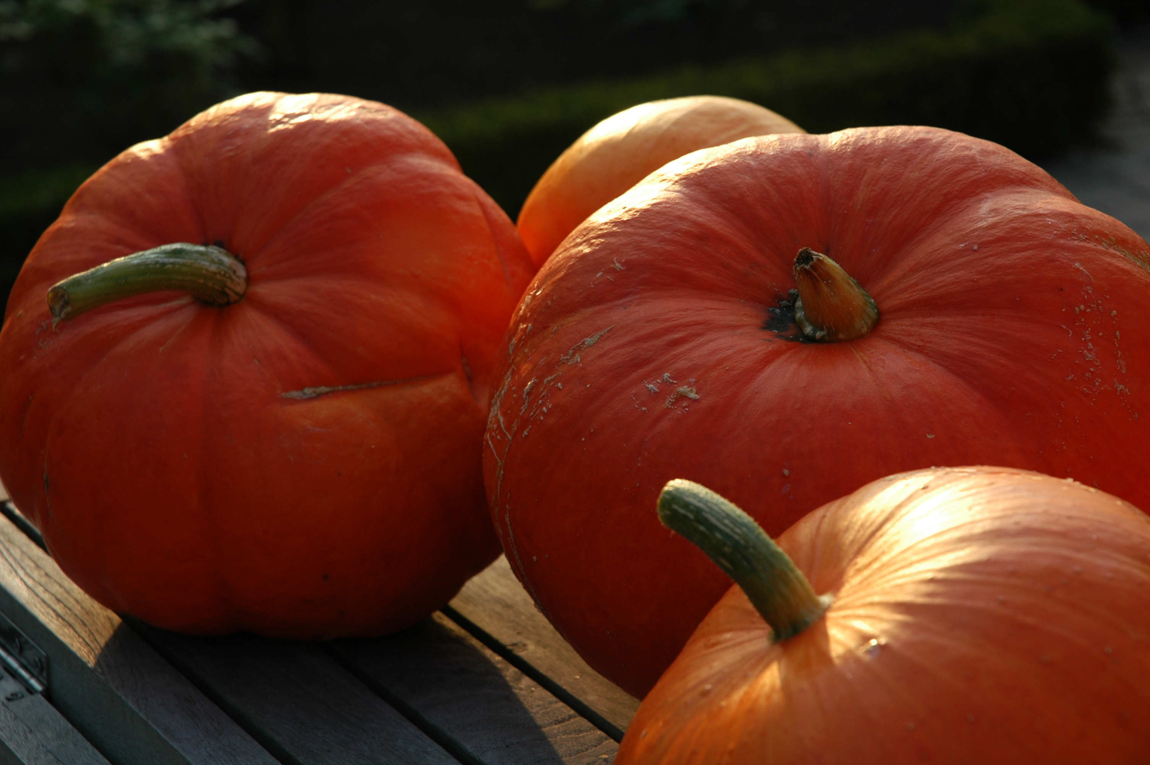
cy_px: 382
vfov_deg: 13.0
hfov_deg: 19.5
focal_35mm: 105
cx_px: 575
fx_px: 3351
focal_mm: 70
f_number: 6.3
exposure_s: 1/160
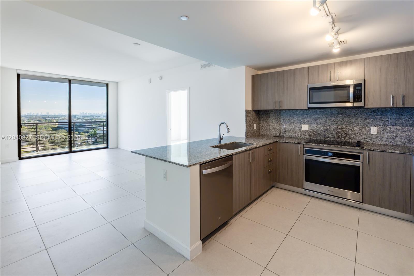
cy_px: 138
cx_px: 207
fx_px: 172
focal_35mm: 15
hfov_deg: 100.4
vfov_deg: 77.3
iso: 250
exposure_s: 1/160
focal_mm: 10
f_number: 6.3
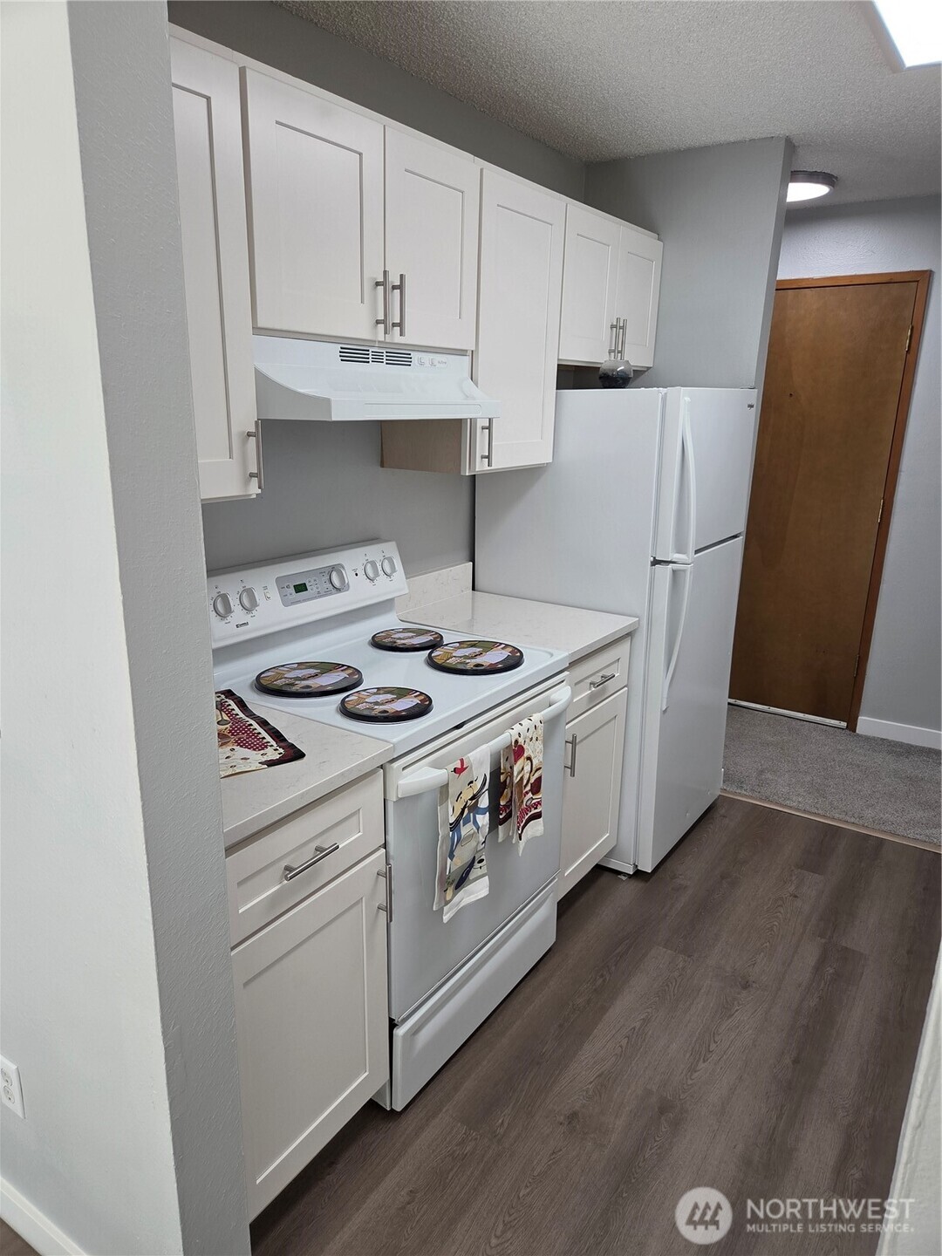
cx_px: 471
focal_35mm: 23
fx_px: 835
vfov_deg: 73.9
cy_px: 628
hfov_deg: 58.9
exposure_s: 1/120
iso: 100
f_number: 1.8
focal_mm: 5.4
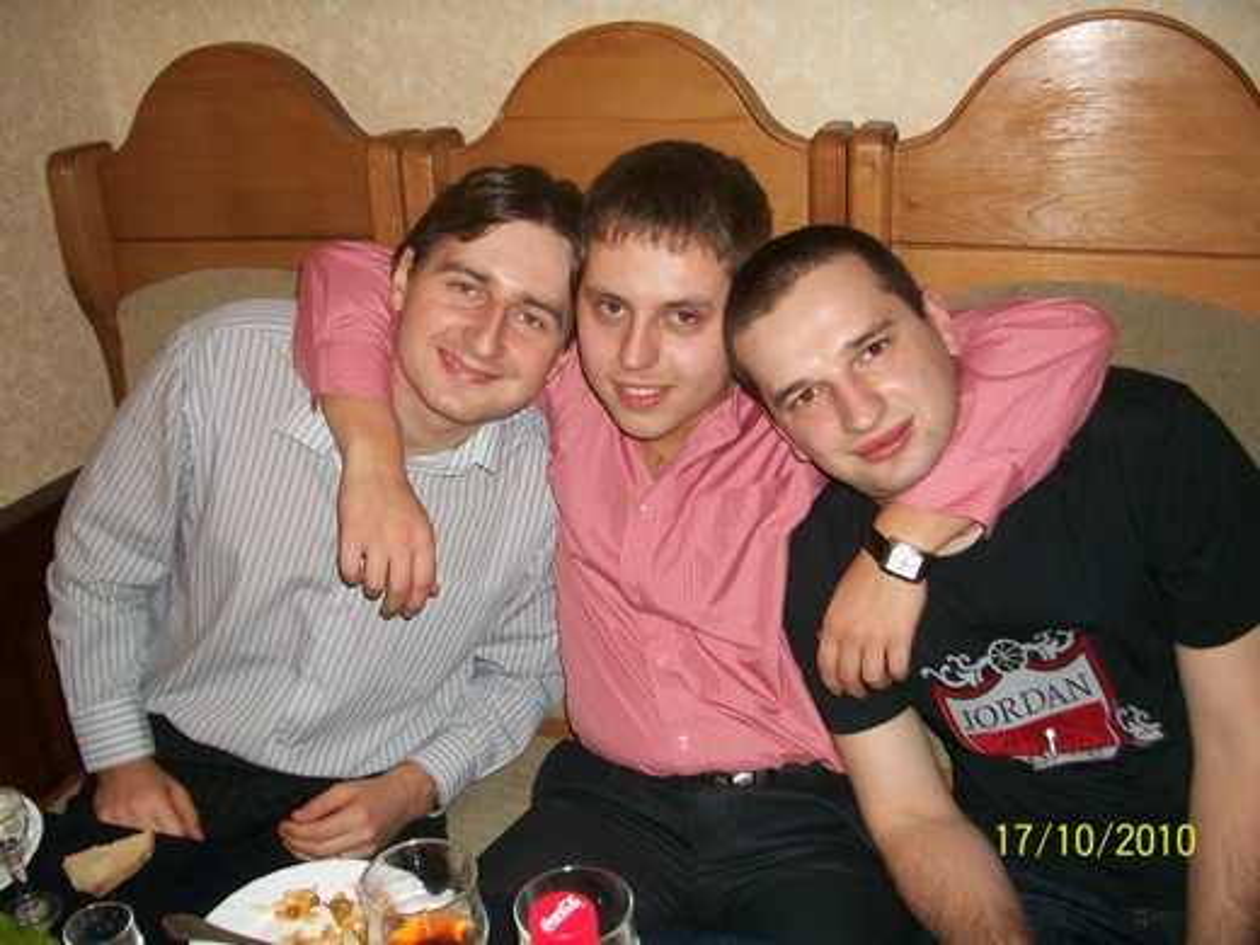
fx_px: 1238
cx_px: 630
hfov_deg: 54.0
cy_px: 472
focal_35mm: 34
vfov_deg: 41.8
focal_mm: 5.7
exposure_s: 1/60
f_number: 2.8
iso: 120
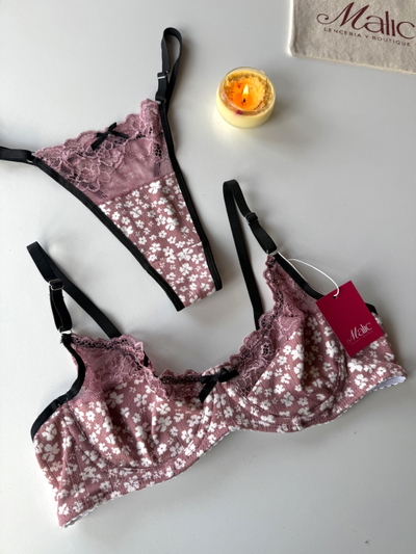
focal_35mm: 24
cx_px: 208
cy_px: 277
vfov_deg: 71.6
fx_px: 384
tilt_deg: -72.4
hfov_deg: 56.8
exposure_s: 1/201
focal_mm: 6.76
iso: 64
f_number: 1.78
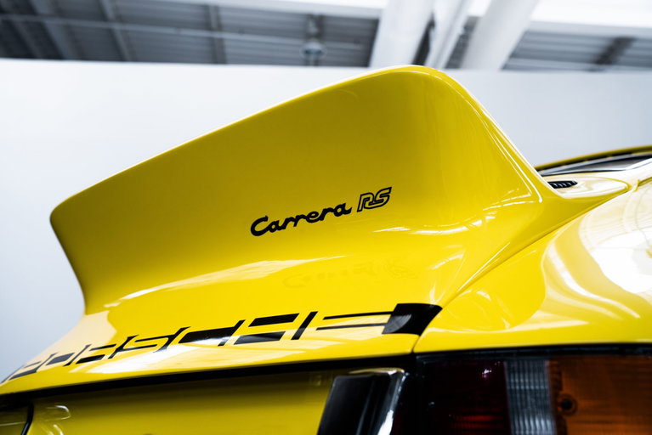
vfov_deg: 36.9
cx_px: 326
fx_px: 652
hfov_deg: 53.1
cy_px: 218
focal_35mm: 36
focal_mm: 36
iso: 320
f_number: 4
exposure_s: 1/160
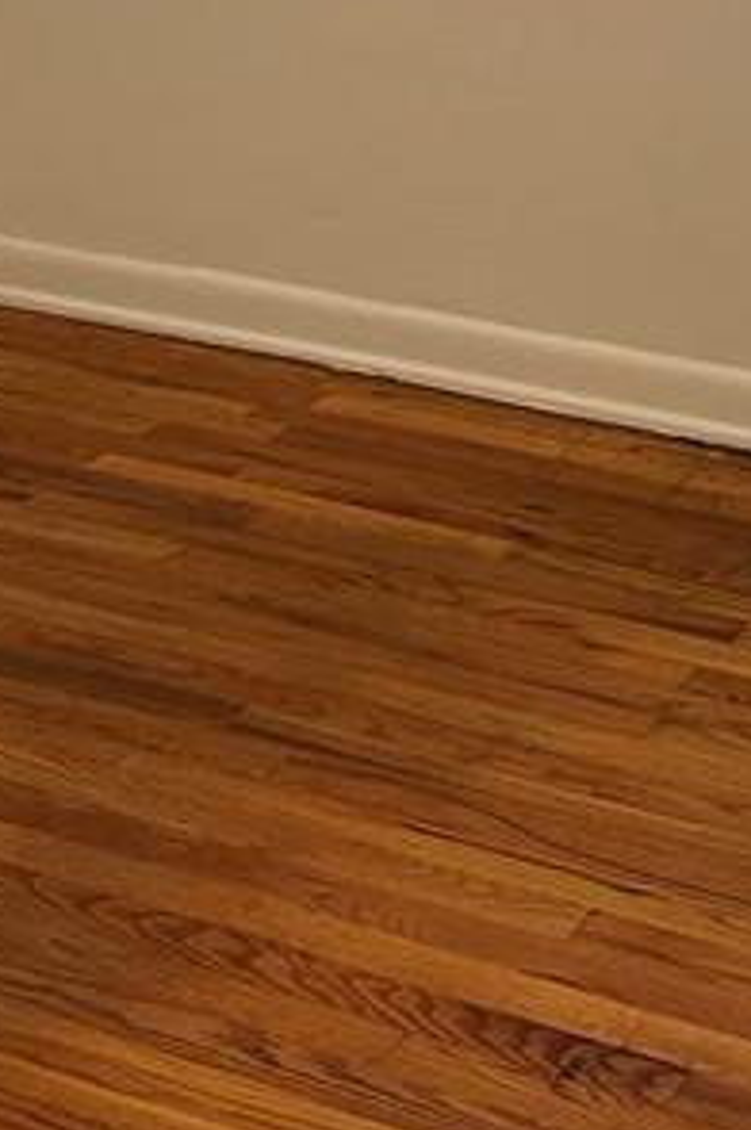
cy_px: -165
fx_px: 2948
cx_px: 280
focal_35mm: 94
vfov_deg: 20.5
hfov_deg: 14.5
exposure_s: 1/60
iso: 80
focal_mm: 4.2
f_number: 1.6
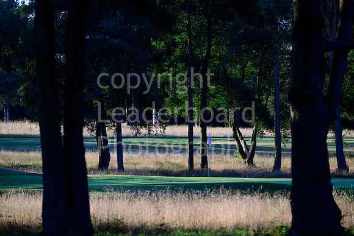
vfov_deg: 5.3
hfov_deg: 7.9
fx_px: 2557
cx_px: 177
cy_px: 118
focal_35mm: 260
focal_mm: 260
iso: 500
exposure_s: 1/500
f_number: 7.1
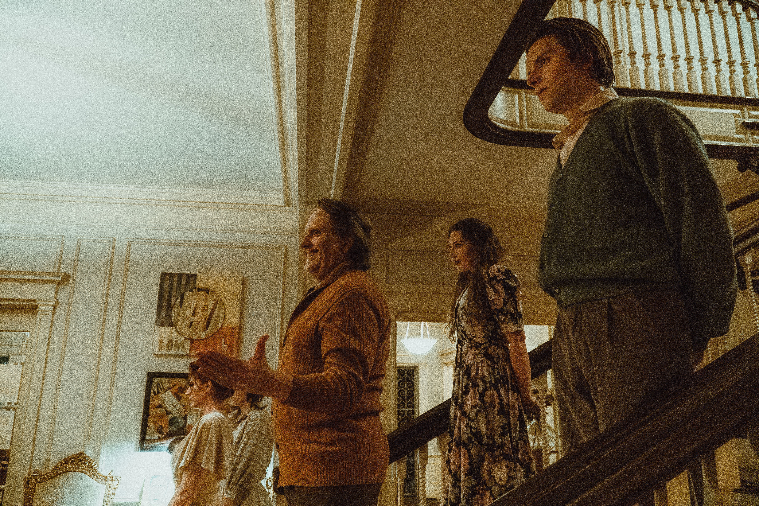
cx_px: 380
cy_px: 253
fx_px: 569
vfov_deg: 47.9
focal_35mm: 27
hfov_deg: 67.4
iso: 10000
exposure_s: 1/60
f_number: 4
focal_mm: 18
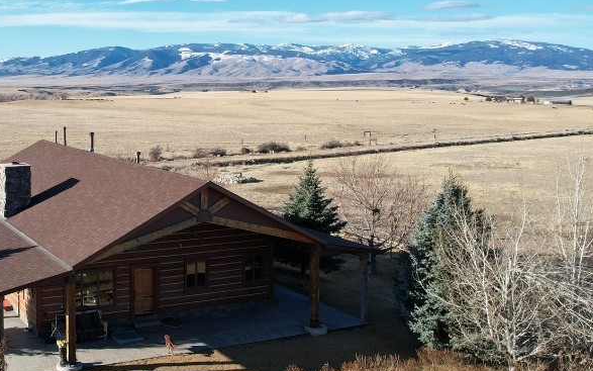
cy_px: 76
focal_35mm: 44
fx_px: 711
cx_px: 101
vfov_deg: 28.6
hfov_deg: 42.8
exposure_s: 1/1250
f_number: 2.8
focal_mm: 8.38
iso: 100
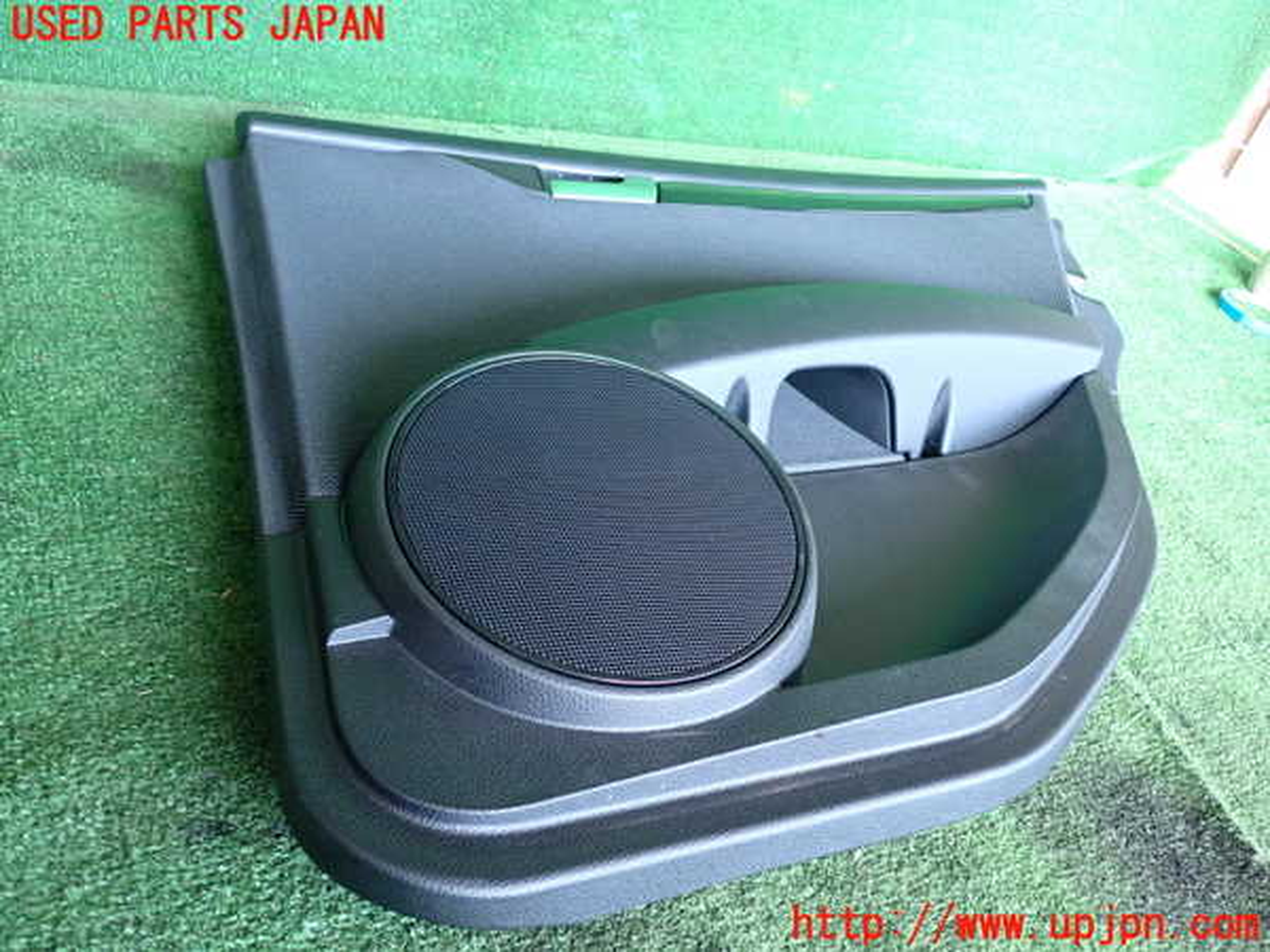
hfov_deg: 60.0
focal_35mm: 30
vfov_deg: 46.8
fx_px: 1101
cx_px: 635
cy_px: 476
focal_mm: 5.4
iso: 800
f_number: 2.3
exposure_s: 1/125
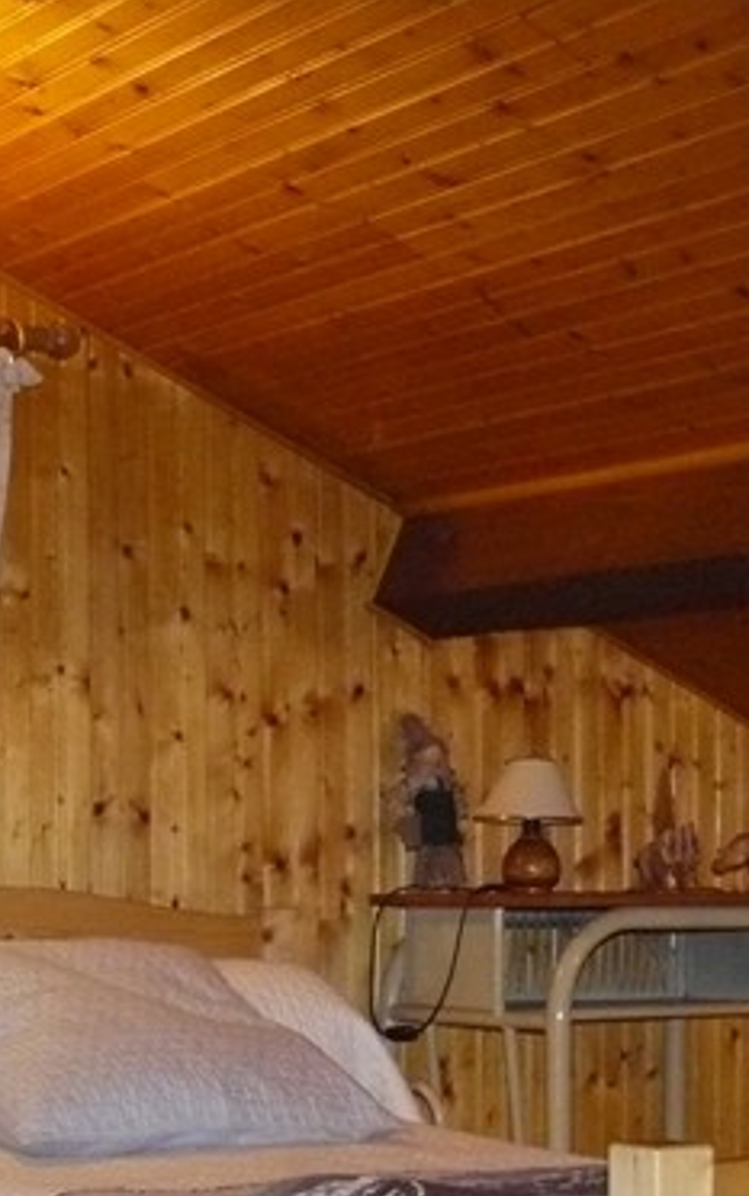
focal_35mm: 82
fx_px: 2674
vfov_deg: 24.8
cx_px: -190
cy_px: 958
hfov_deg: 15.3
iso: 400
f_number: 2.8
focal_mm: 6
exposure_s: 1/30
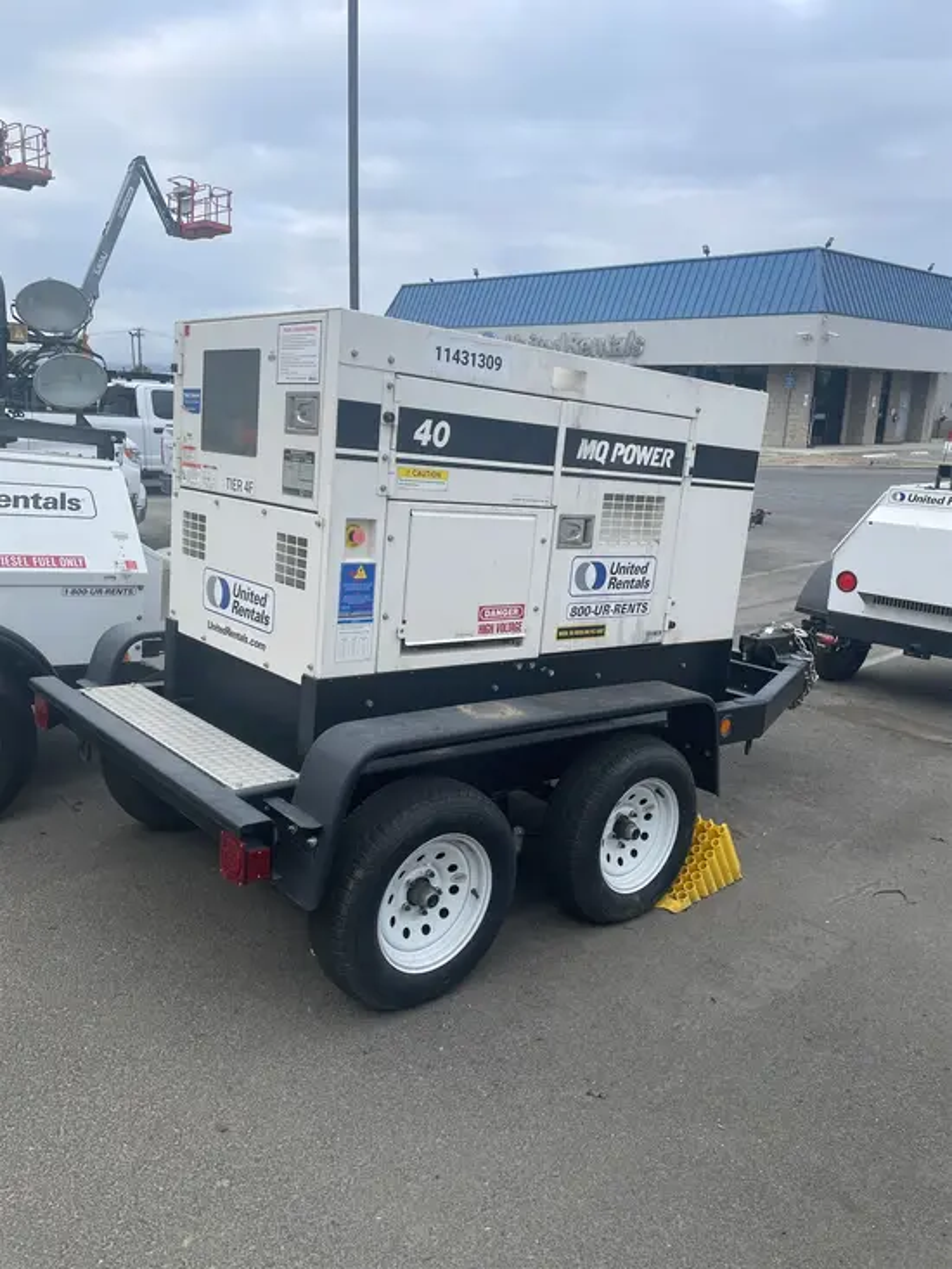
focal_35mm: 26
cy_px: 634
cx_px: 476
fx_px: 953
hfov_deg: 53.1
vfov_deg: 67.3
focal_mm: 4.2
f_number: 1.6
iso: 32
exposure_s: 1/764
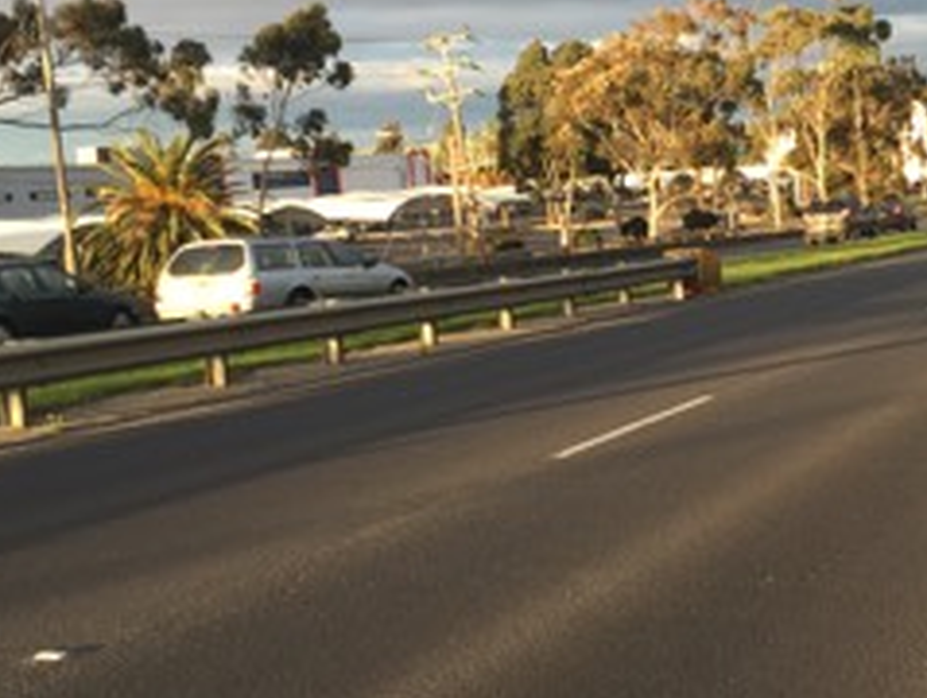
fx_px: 1690
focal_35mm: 63
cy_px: 345
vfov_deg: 23.3
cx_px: 795
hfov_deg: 29.7
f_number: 2.2
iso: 32
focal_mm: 4.15
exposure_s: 1/161
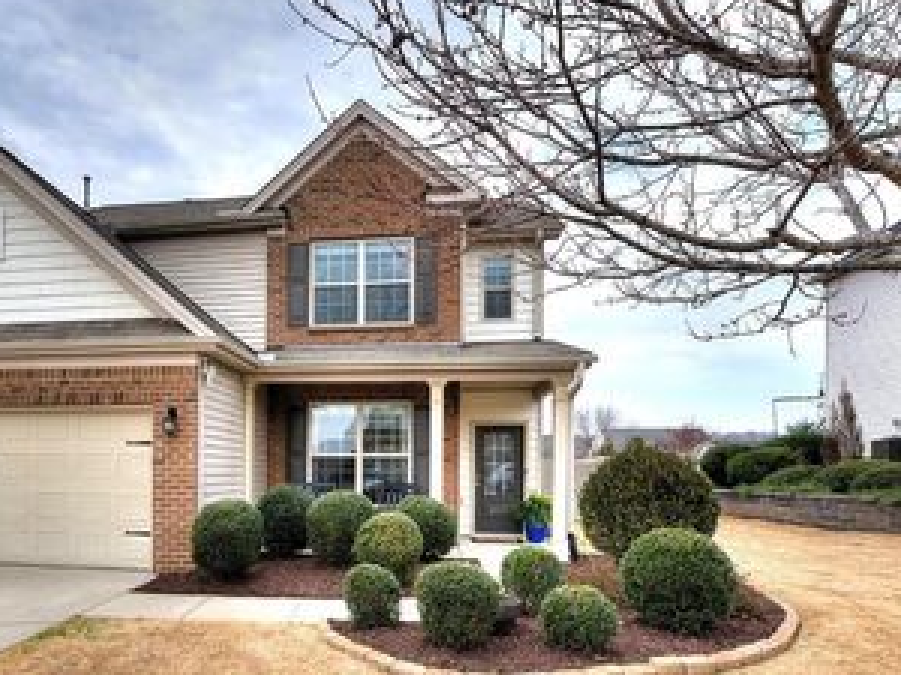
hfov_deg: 69.8
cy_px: 456
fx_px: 625
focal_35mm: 24
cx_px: 309
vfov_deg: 55.5
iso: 400
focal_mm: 15
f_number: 11
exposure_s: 1/125
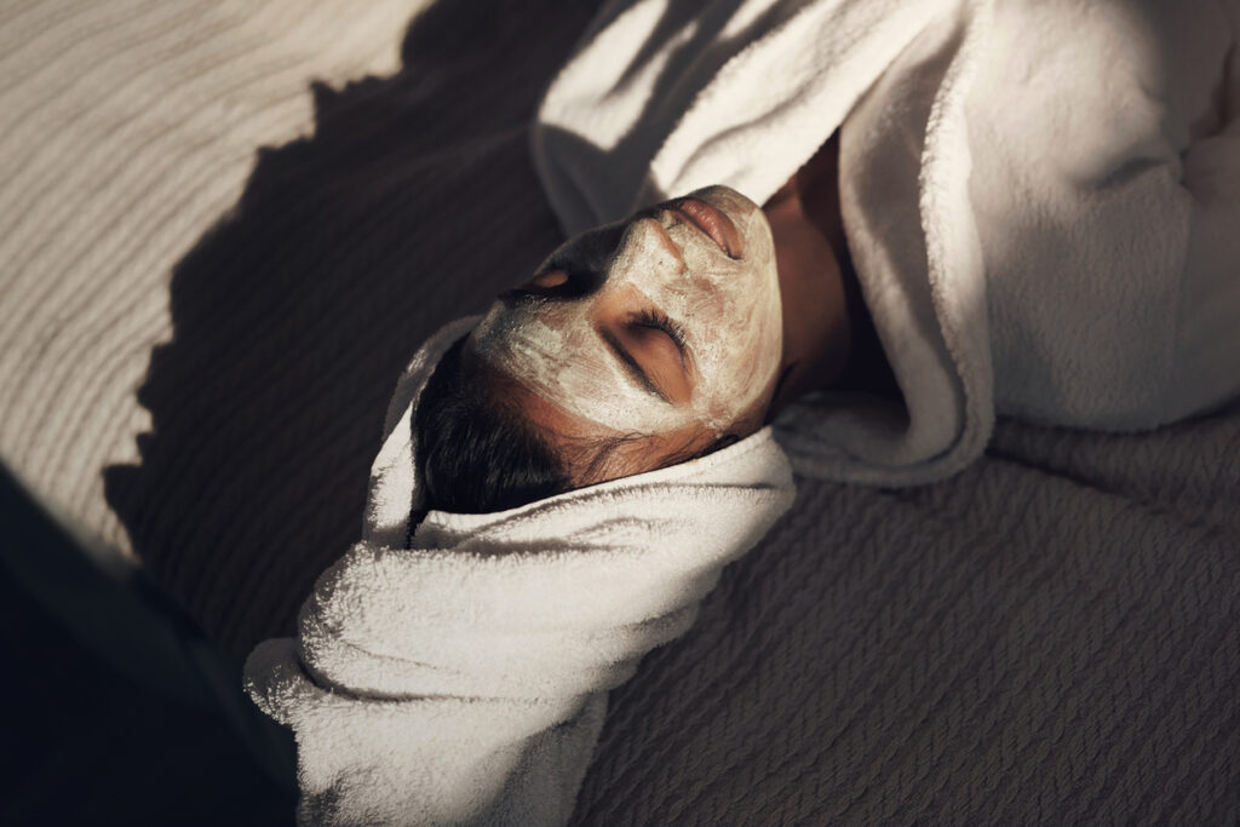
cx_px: 620
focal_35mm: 50
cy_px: 414
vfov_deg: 27.0
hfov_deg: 39.6
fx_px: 1722
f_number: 2.2
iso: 250
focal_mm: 50
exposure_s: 1/3200
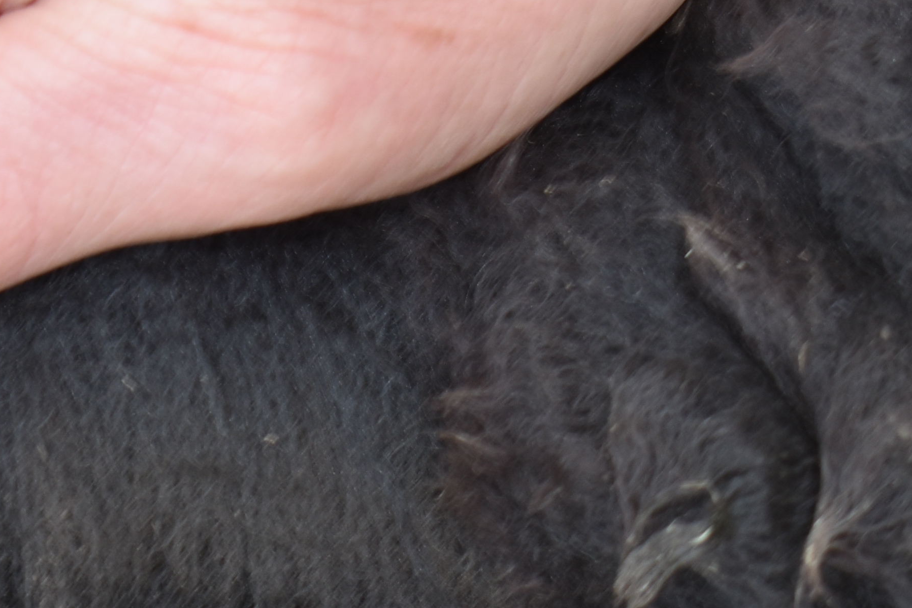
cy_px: 795
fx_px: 6983
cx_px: 30
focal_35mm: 276
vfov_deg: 5.0
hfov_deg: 7.4
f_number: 5.6
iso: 160
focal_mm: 55
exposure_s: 1/30
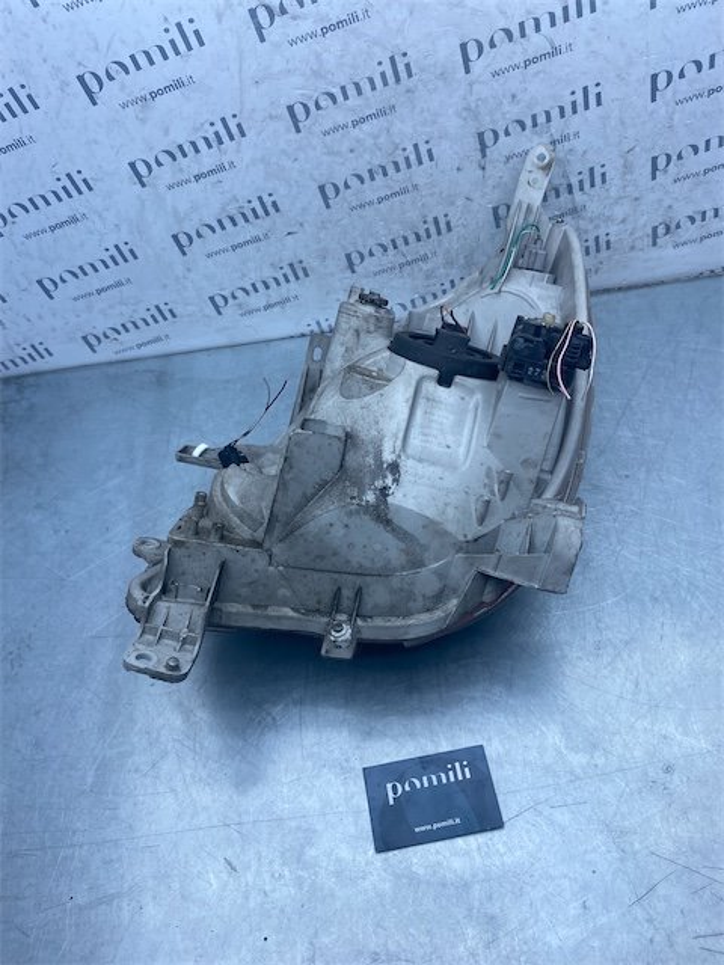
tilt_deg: -52.0
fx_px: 725
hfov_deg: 53.1
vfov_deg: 67.3
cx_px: 362
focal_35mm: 26
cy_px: 482
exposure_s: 1/1082
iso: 32
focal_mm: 4.25
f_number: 1.8
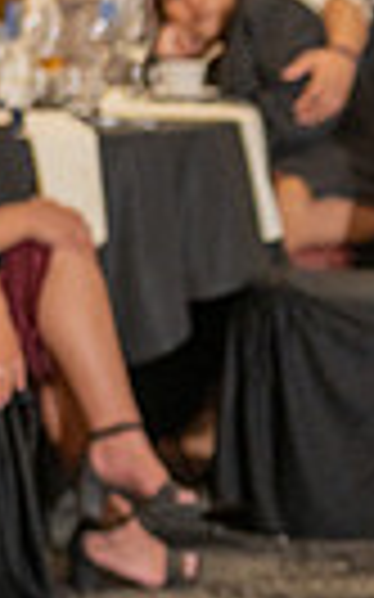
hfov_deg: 4.1
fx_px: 5094
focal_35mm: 312
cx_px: 982
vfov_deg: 6.7
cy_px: 321
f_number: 4.5
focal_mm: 70
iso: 800
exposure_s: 1/125
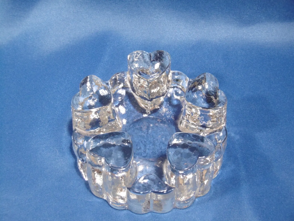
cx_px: 147
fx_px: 433
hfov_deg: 37.5
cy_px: 110
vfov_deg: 28.6
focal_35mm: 51
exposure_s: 1/15
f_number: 4
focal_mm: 9.2
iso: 400
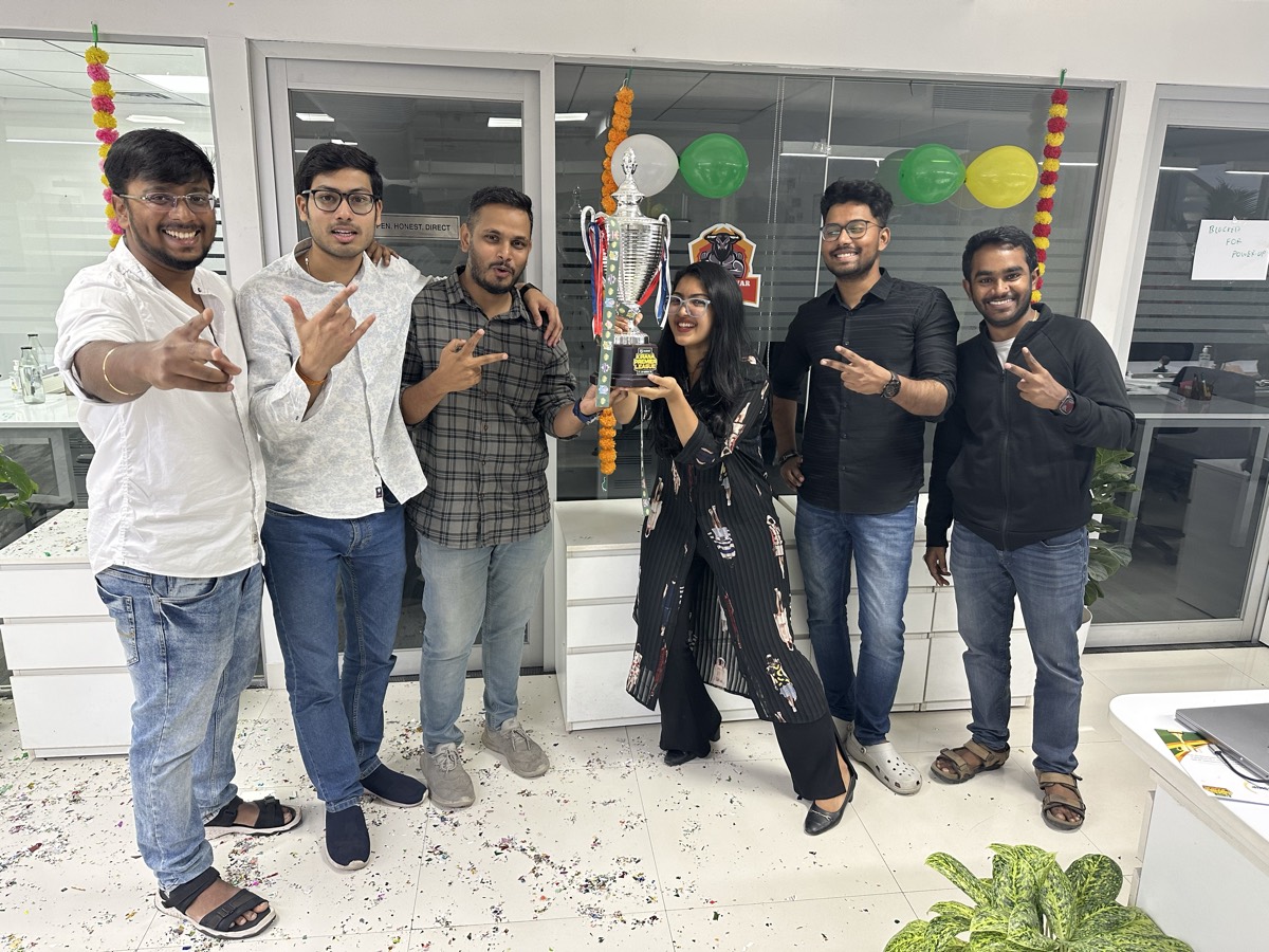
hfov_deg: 71.6
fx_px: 880
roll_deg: -1.2
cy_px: 476
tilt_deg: -14.7
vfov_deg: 56.8
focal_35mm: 24
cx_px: 634
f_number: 1.78
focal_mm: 6.86
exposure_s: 1/50
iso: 160
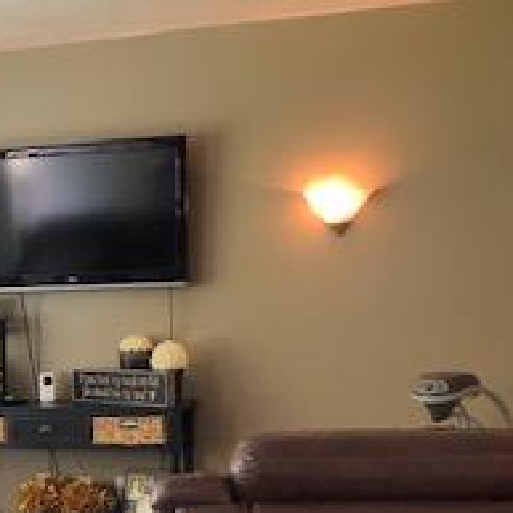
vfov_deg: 20.7
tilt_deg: -8.4
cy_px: 465
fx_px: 1375
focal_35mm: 82
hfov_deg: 19.2
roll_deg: +2.0
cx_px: -186
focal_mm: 4
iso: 32
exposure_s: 1/30
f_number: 1.8
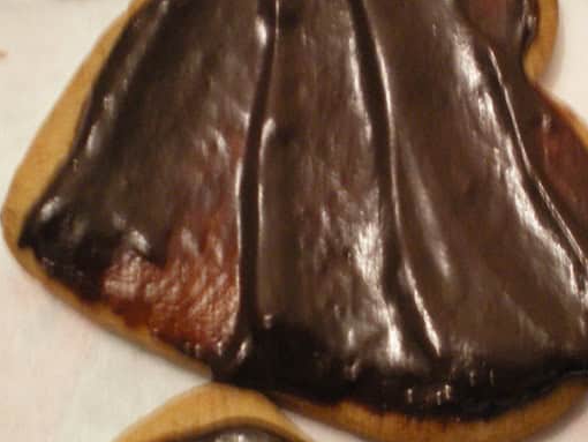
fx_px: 1139
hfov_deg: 28.6
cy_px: 204
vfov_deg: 21.9
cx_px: 425
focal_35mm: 67
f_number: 3.1
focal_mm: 6.3
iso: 400
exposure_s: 1/5
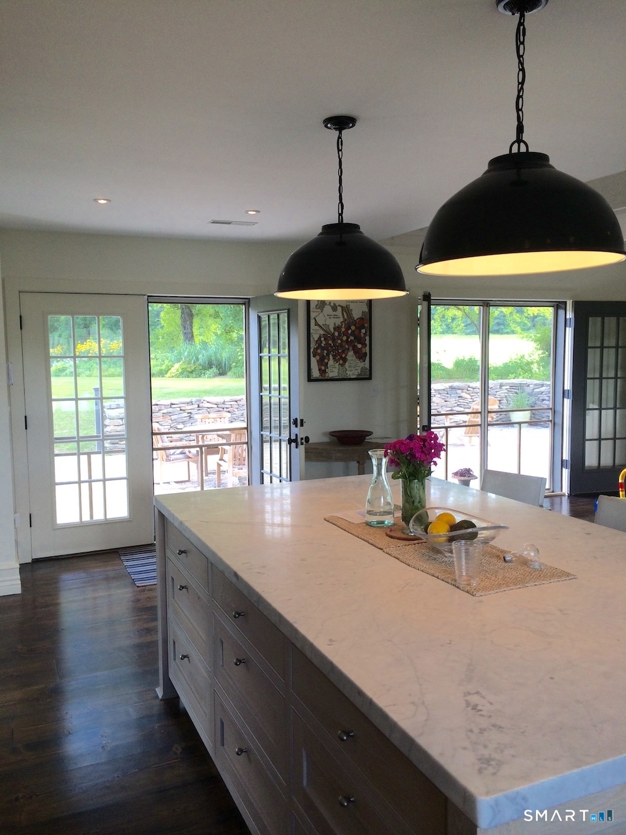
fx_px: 699
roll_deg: +1.0
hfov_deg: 48.2
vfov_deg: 61.7
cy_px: 418
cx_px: 313
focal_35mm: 29
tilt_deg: -5.0
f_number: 2.2
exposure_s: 1/60
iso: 50
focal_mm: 4.15
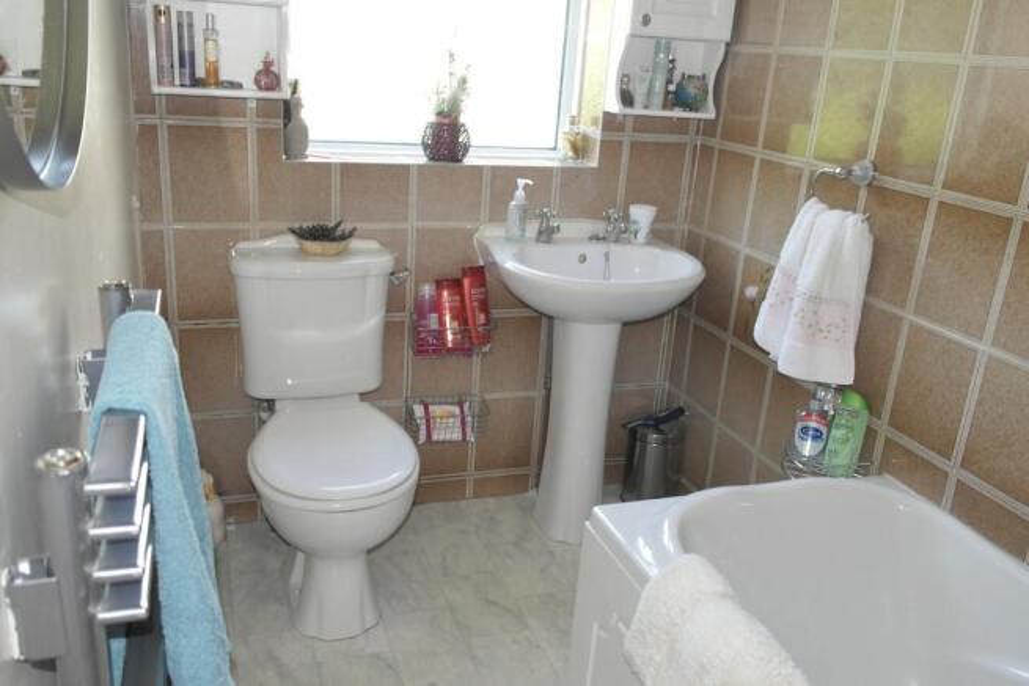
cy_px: 343
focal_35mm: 30
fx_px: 858
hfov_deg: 61.9
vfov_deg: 43.6
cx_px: 514
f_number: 3.5
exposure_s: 1/60
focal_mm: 20
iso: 400
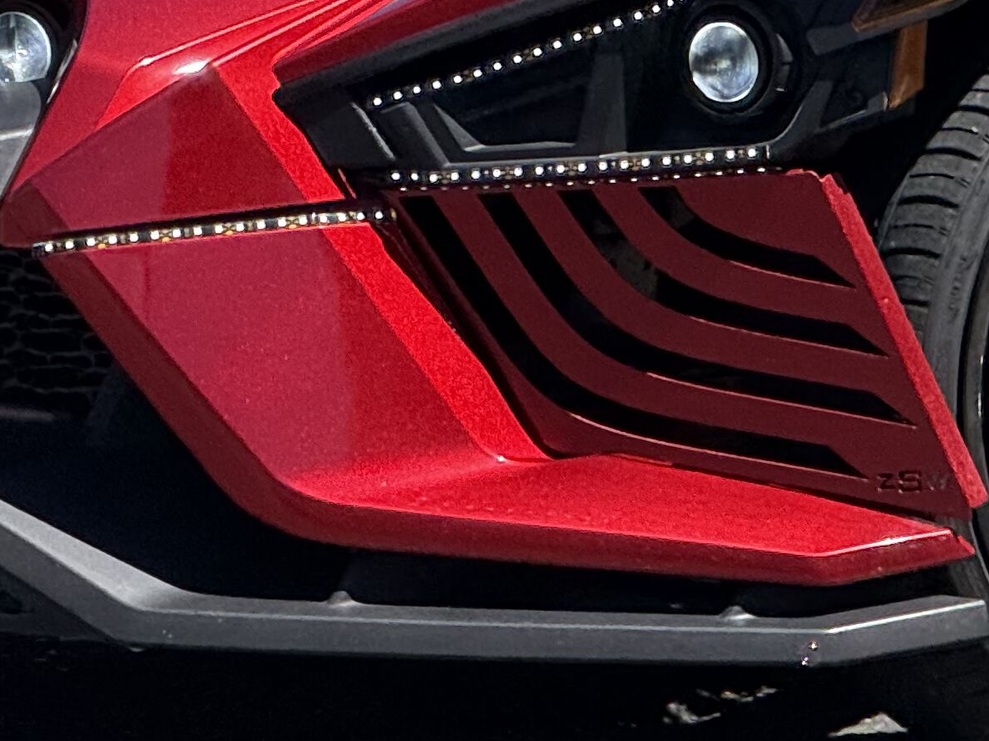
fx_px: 11684
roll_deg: +1.3
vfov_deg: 3.6
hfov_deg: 4.8
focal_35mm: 409
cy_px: -81
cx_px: 654
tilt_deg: -4.1
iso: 64
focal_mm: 15.66
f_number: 2.8
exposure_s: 1/990
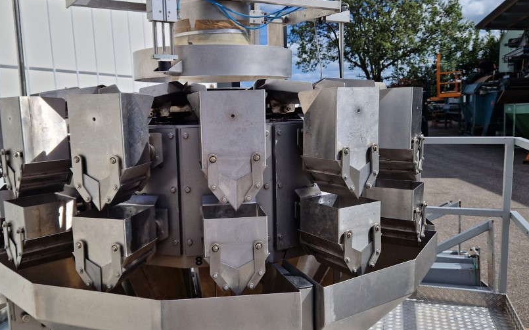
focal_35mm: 31
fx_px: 447
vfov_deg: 40.6
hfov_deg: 61.1
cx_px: 239
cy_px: 159
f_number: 1.8
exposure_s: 1/2816
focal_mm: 5.4
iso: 50
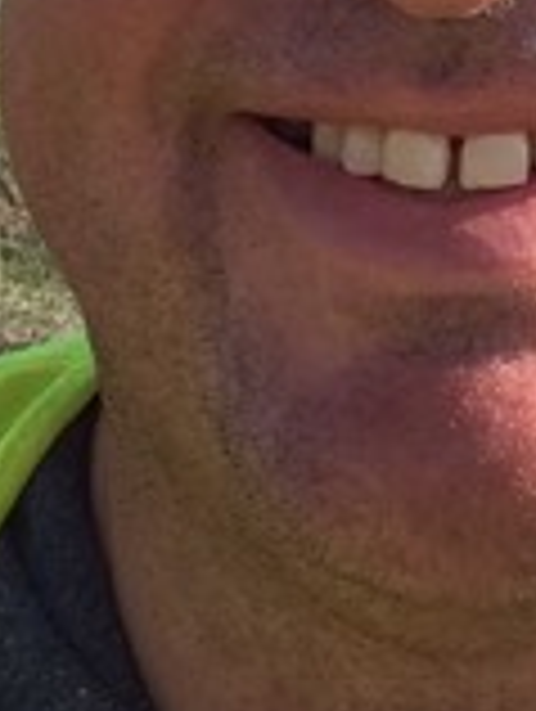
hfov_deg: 14.4
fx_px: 2100
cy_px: -166
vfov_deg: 18.2
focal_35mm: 102
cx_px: 491
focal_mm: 2.15
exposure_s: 1/916
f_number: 2.4
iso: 50
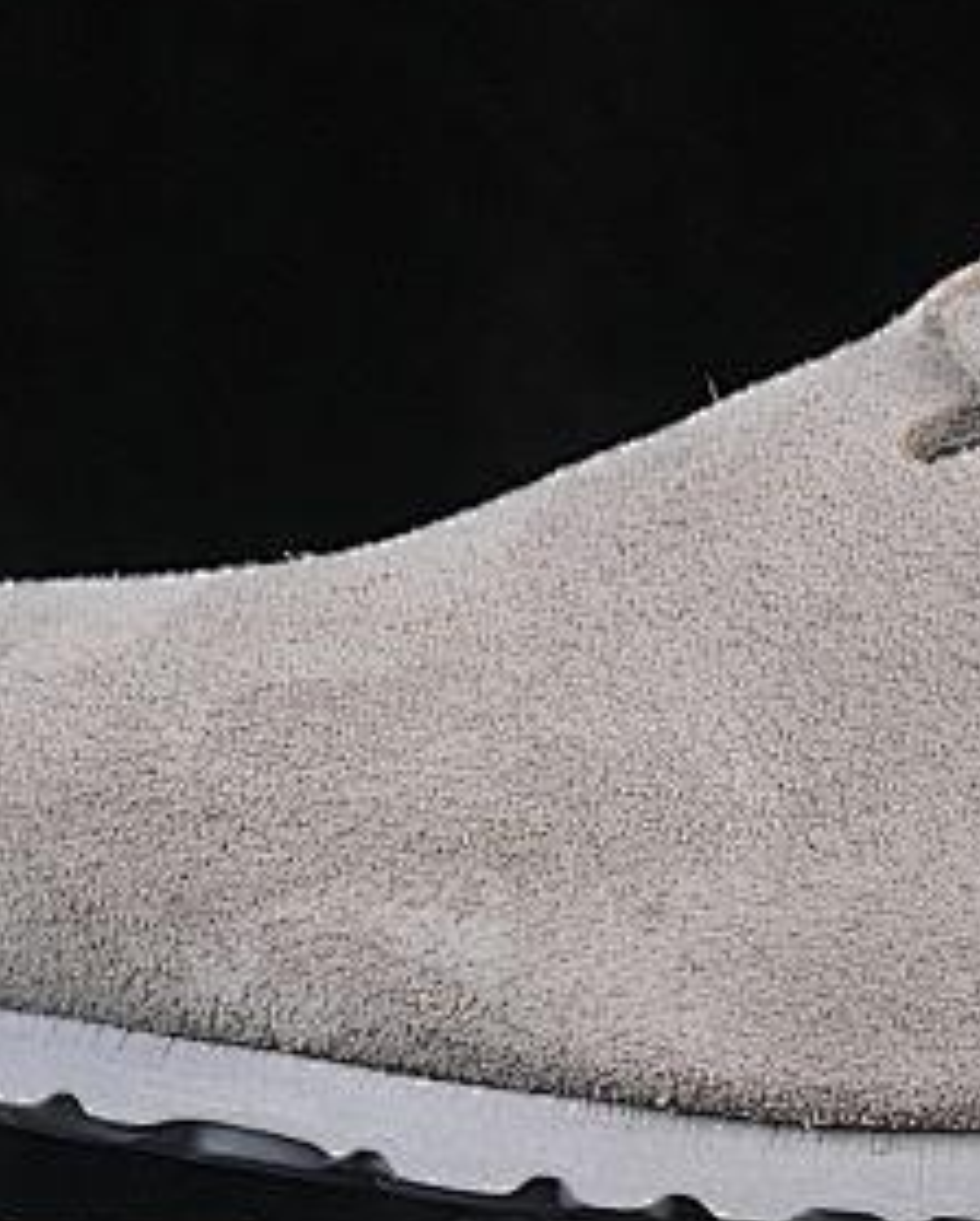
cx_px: 1299
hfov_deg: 5.7
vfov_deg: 7.1
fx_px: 9840
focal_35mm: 272
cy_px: 254
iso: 160
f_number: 8
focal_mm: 50
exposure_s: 1/80
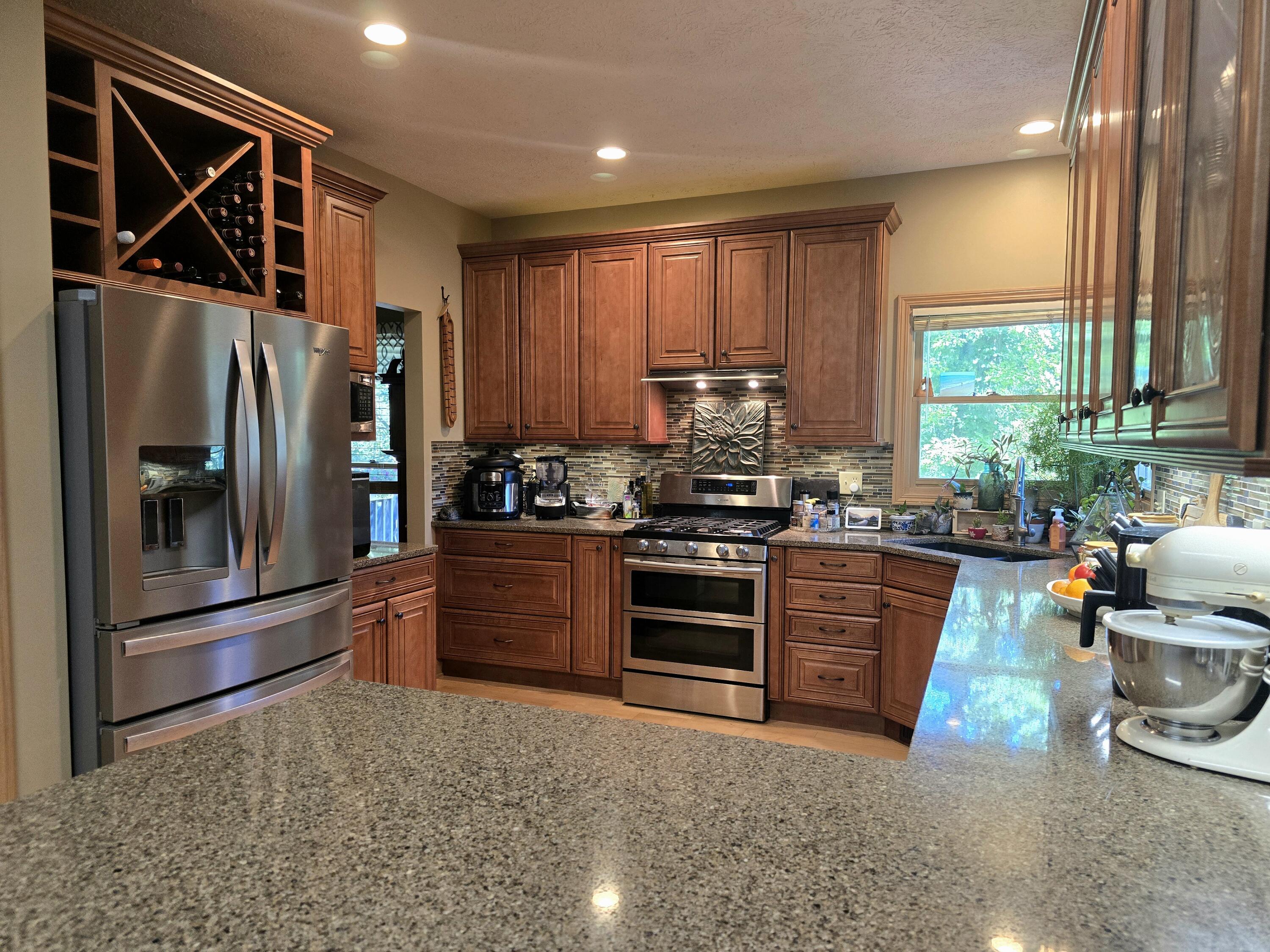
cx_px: 635
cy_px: 476
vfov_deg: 58.9
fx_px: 844
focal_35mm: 23
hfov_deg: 73.9
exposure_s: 1/120
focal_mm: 6.3
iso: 320
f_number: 1.7
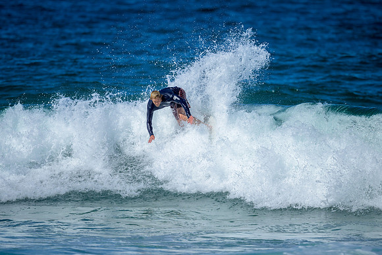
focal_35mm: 800
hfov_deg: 2.6
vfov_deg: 1.7
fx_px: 8490
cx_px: 191
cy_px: 128
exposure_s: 1/2500
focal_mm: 800
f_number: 6.3
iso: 220
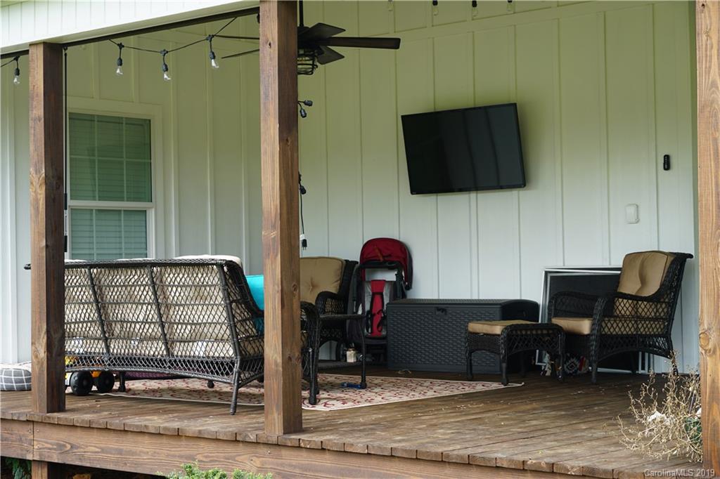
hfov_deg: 29.3
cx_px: 360
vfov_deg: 19.7
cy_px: 240
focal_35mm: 69
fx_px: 1379
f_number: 5.6
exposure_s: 1/80
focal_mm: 46
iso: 100
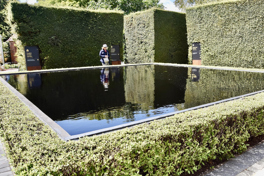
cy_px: 88
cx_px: 132
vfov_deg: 41.7
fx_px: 231
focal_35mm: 32
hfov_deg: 59.5
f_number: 8
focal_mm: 21
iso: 560
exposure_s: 1/500
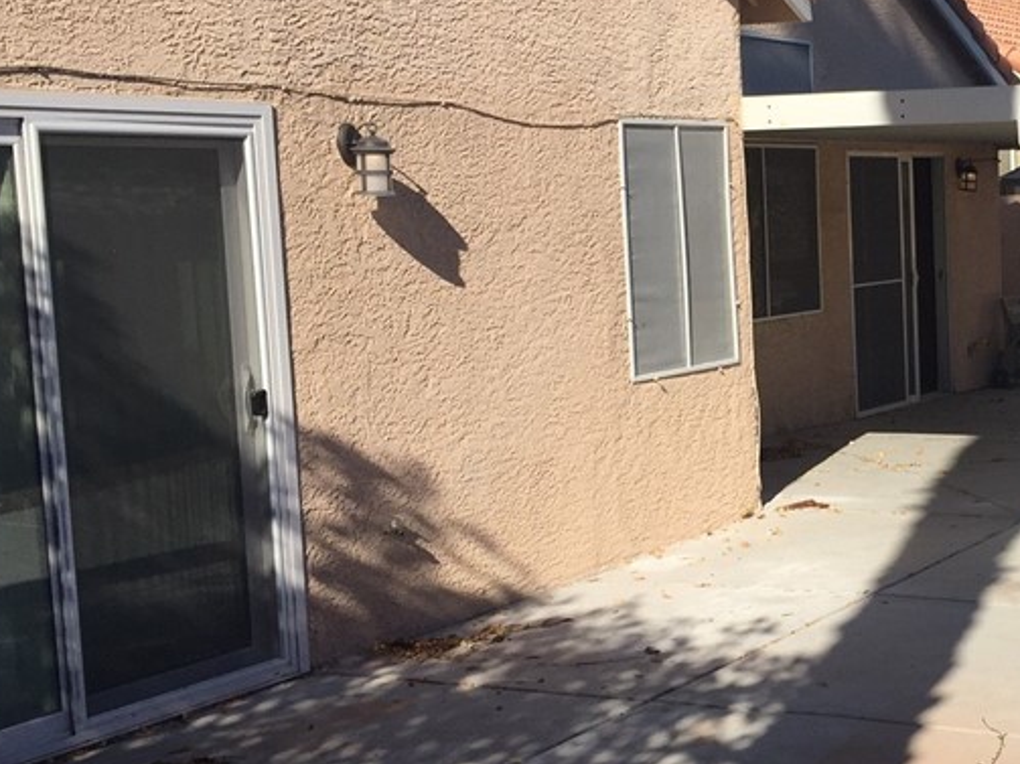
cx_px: 975
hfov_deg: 30.8
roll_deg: +1.6
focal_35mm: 59
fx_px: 1738
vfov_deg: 24.8
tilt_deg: -6.3
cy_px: 444
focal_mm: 4.15
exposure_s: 1/3300
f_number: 2.2
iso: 32
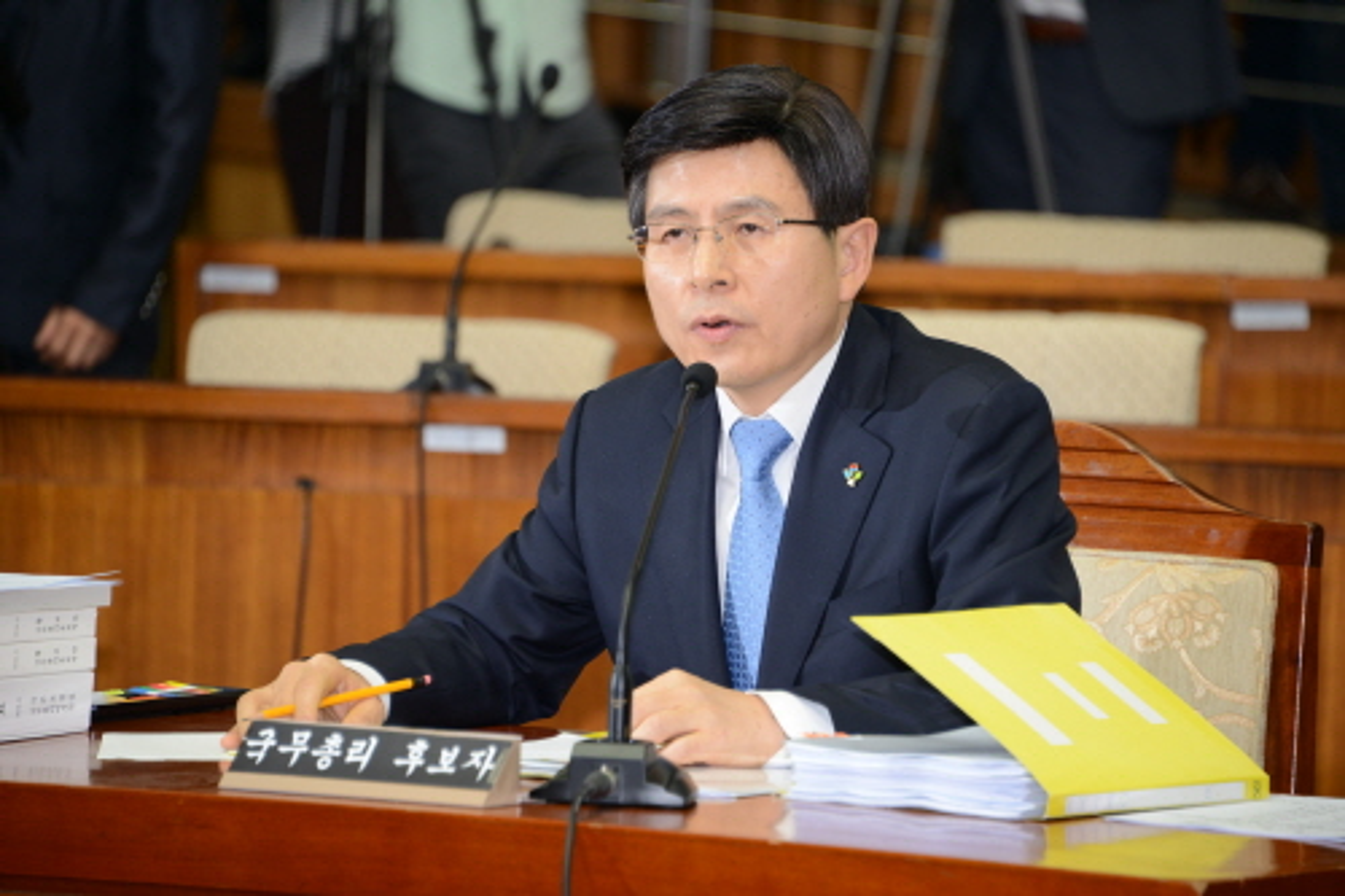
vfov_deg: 4.6
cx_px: 672
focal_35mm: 300
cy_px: 448
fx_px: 11204
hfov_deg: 6.9
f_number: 6.3
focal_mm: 300
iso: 640
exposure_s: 1/60
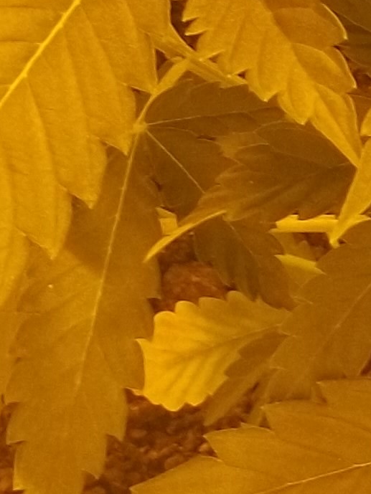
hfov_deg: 4.8
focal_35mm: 305
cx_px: 540
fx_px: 4357
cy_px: 118
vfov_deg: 6.5
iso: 64
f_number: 3.6
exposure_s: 1/60
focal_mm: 8.8
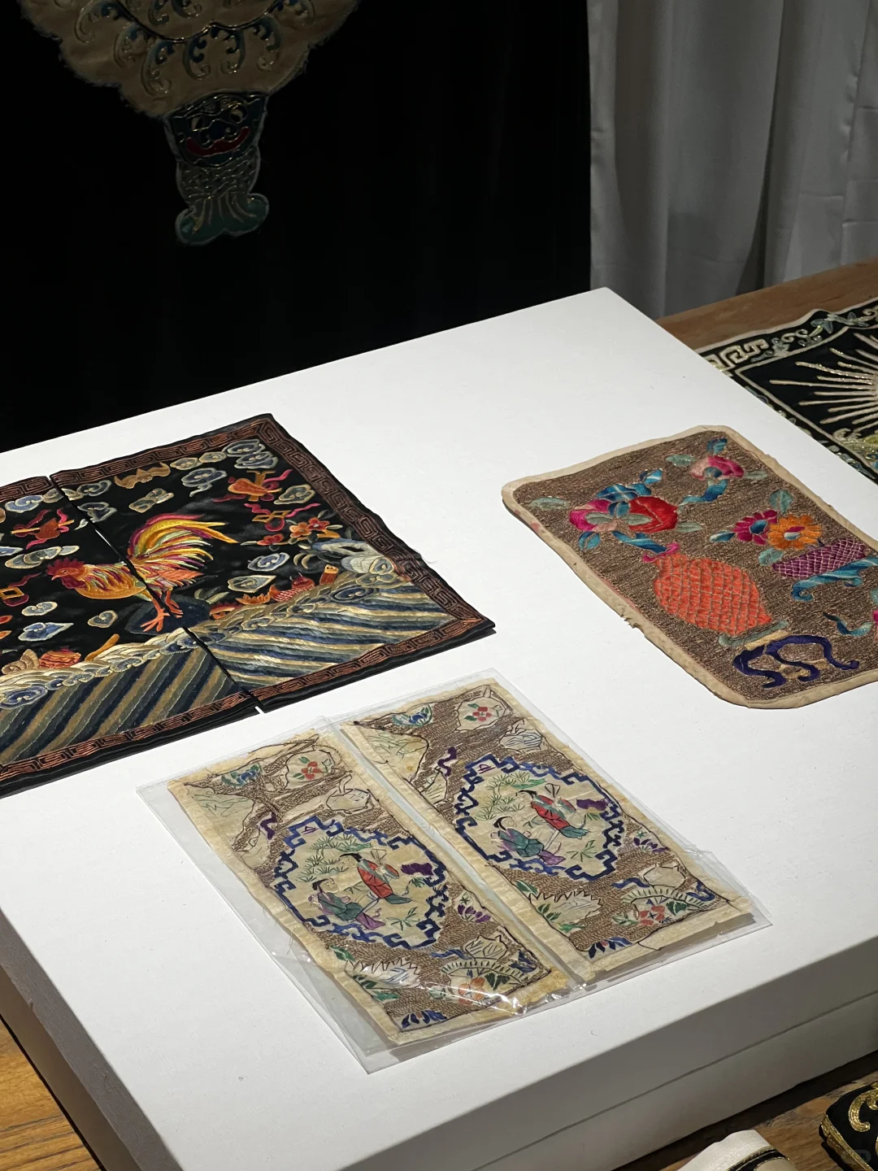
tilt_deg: -33.9
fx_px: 2604
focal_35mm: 77
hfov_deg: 19.1
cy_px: 586
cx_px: 439
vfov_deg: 25.3
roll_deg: -0.9
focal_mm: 9
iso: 250
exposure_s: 1/100
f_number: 2.8
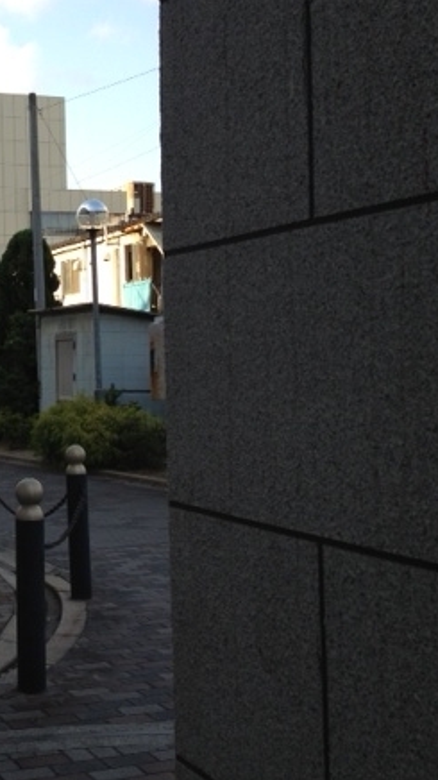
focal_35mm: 56
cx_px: -52
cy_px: 372
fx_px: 1157
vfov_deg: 37.2
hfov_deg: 20.4
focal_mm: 4.28
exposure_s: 1/383
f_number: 2.4
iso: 64
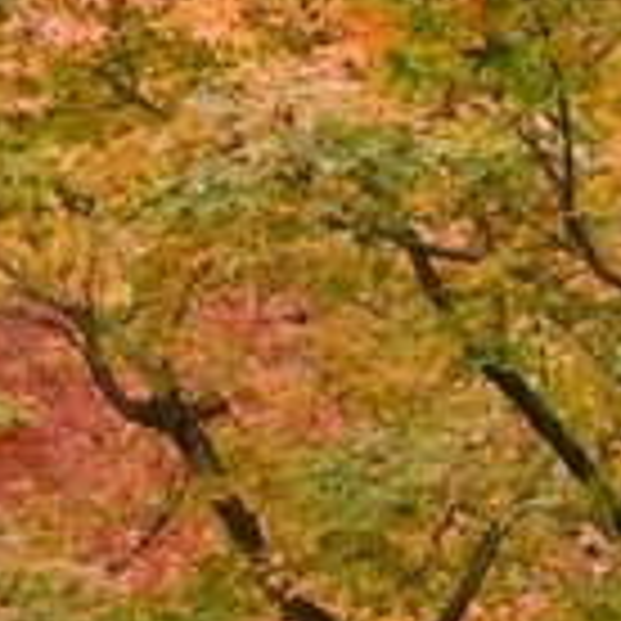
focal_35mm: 256
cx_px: 1170
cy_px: 68
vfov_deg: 6.8
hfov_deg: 6.7
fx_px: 5190
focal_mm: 23
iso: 640
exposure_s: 1/40
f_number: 10
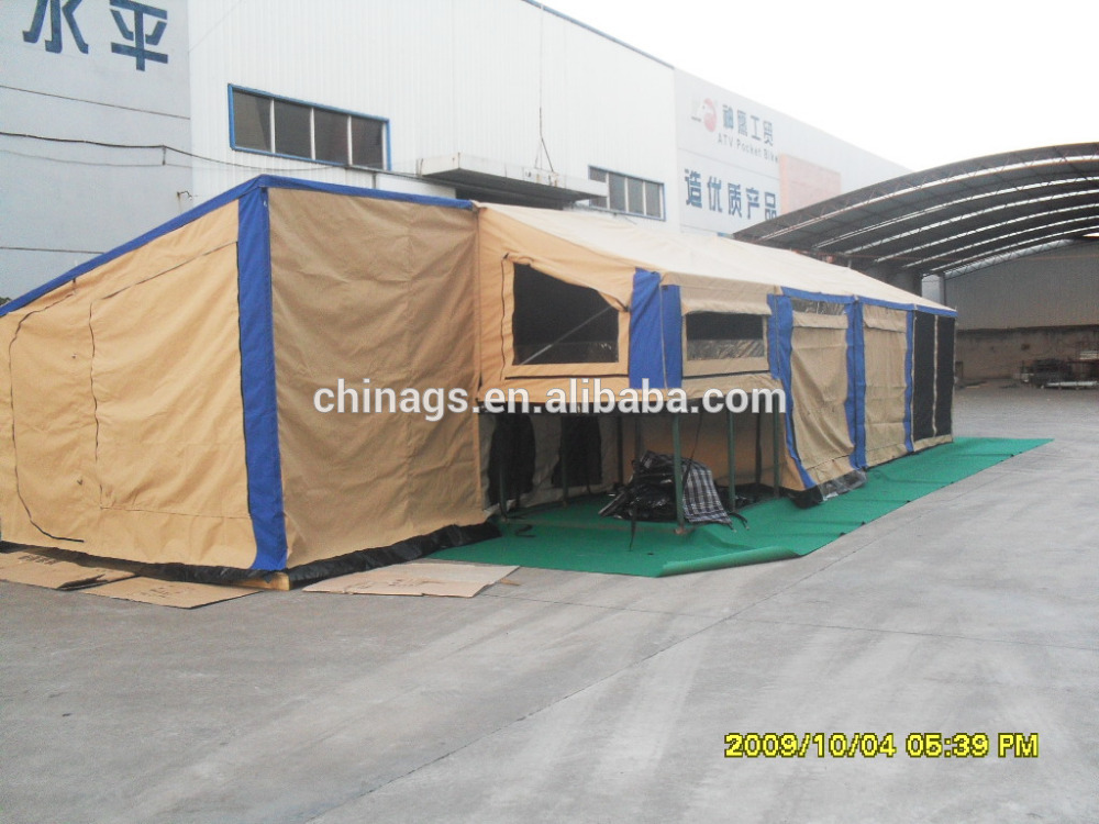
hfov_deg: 52.6
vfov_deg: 40.7
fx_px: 1111
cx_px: 550
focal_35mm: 35
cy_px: 412
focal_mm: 6.3
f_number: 3.2
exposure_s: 1/45
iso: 200
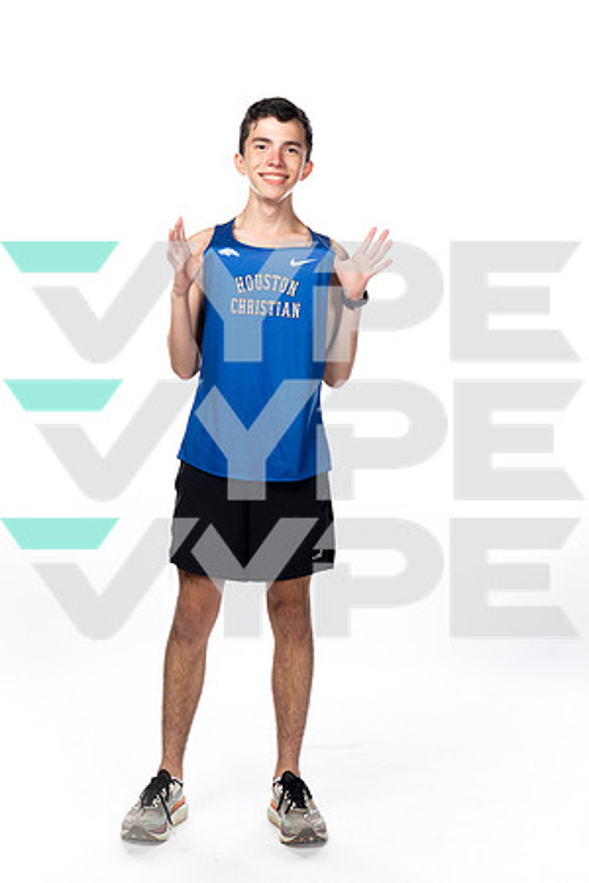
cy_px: 442
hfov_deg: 24.6
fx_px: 1350
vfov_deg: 36.2
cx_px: 294
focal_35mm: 55
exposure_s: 1/250
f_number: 8
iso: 640
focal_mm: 55
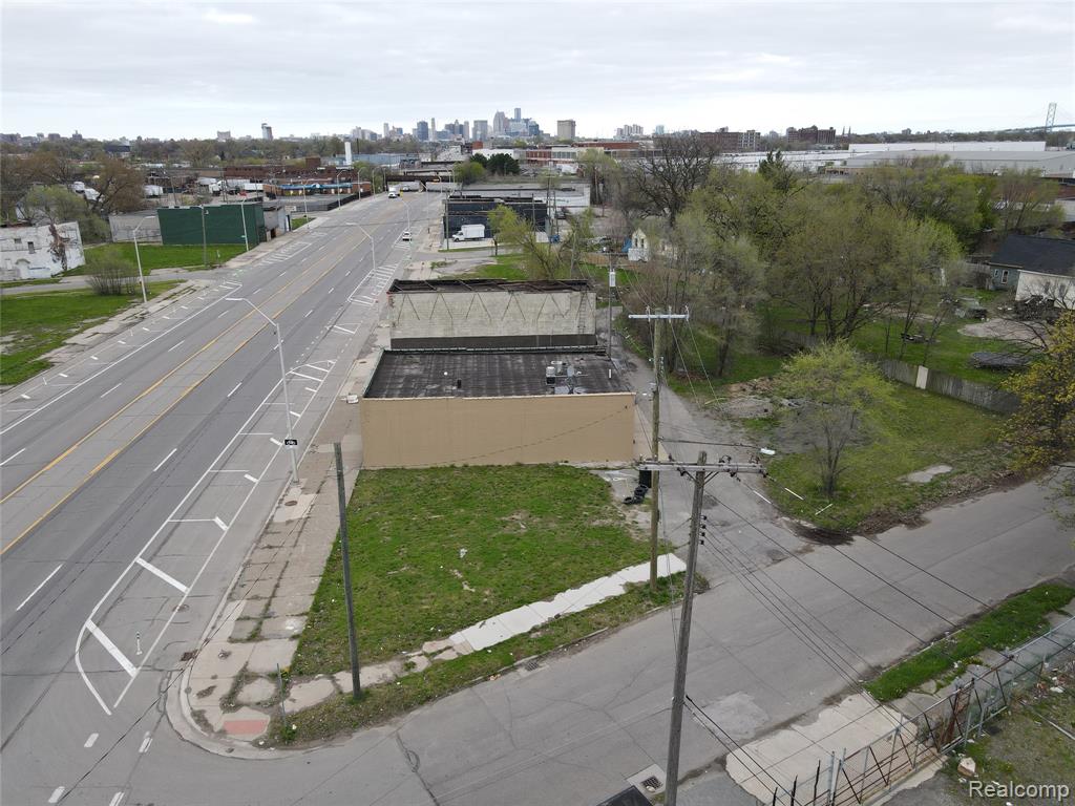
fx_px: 745
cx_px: 538
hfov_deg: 71.6
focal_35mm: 24
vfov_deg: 56.8
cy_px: 403
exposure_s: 1/160
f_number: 2.8
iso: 100
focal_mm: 4.5
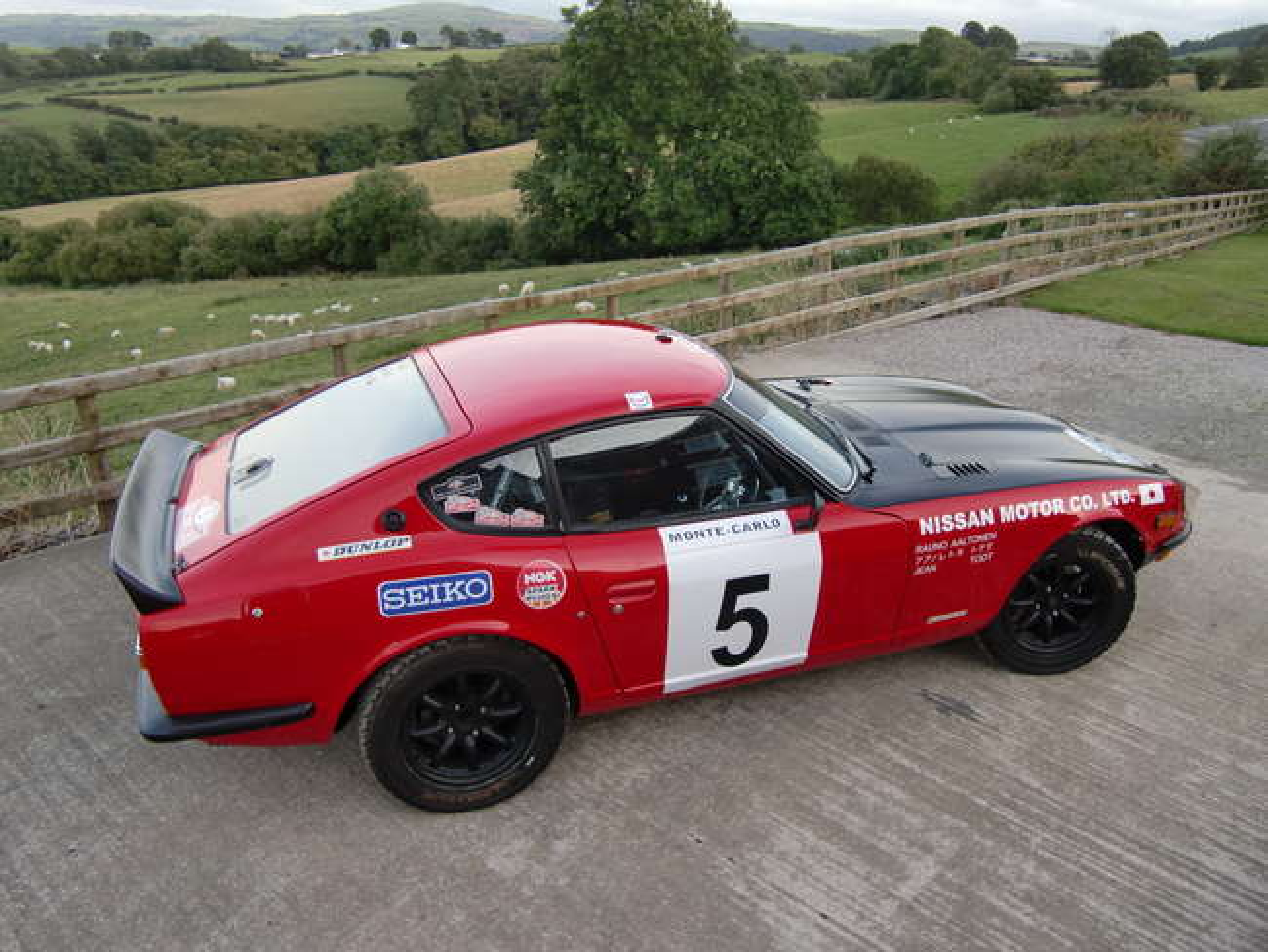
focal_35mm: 28
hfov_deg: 63.4
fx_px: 1026
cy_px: 476
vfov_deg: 49.8
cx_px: 634
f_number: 2.6
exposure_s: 1/60
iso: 64
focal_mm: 4.9
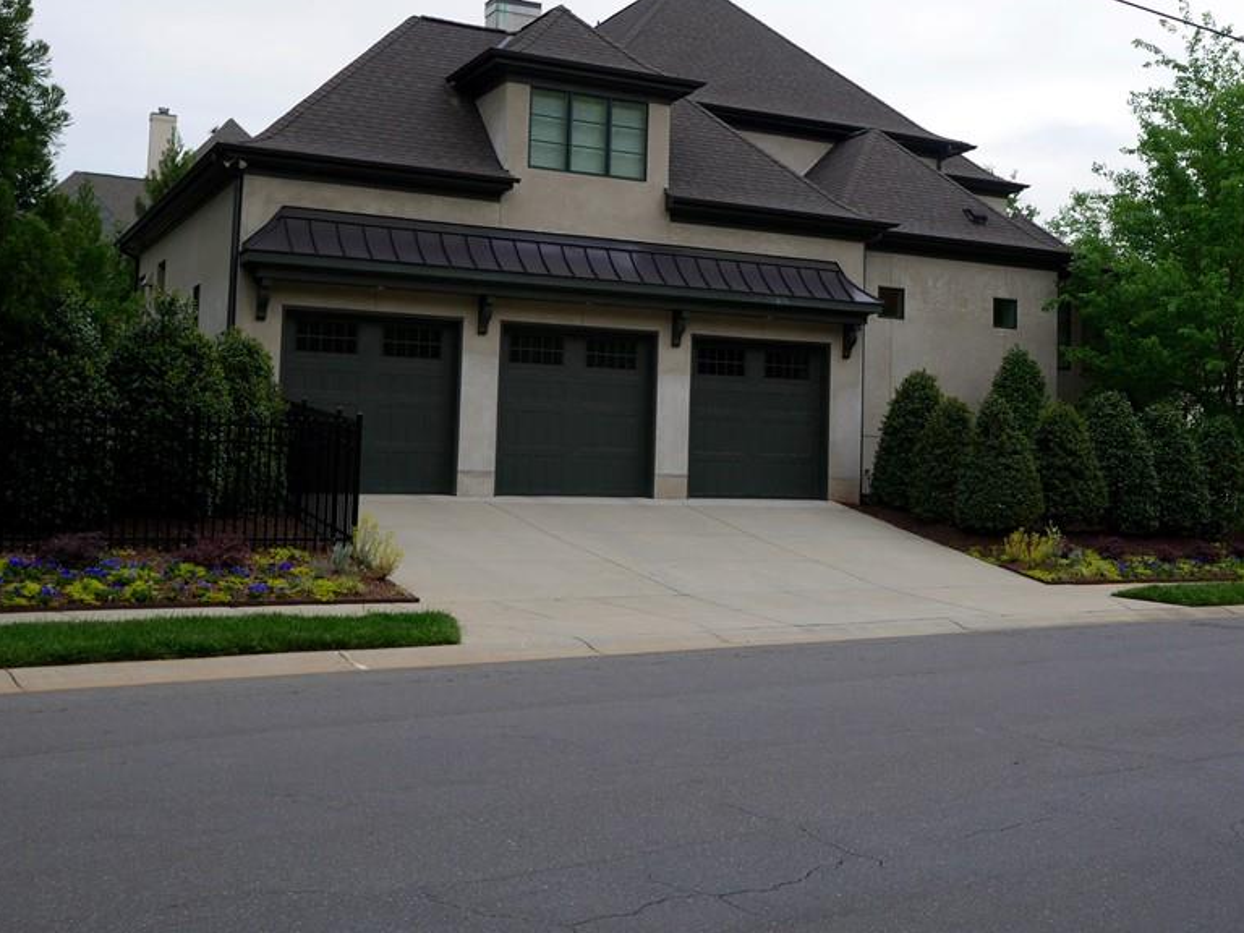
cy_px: 350
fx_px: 1437
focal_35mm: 40
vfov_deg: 35.8
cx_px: 742
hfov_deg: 46.6
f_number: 2.5
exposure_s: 1/250
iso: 200
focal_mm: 15
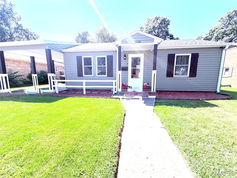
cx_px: 118
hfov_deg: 102.1
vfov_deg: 85.7
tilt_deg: -8.0
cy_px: 89
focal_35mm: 14
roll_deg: +0.9
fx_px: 96
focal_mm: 2.22
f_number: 2.2
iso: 32
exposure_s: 1/770
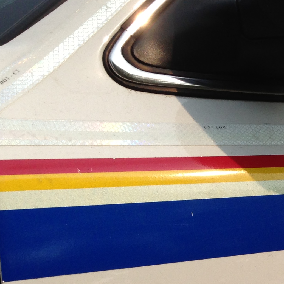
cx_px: 375
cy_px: 327
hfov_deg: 17.6
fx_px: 854
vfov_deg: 18.1
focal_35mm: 92
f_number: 2.4
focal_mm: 4.13
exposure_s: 1/1938
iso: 50
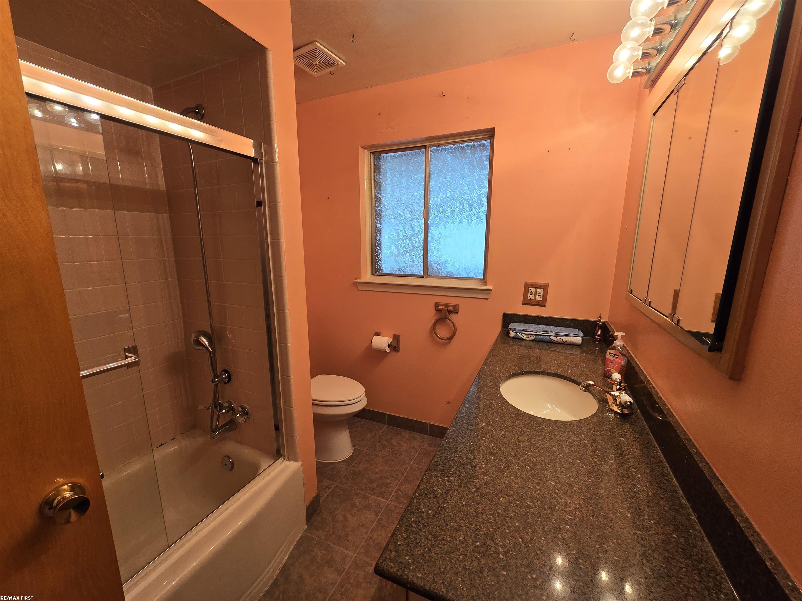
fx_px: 301
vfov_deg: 89.9
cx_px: 401
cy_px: 300
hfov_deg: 106.2
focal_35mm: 13
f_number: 2.2
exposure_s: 1/60
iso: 100
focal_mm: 2.2
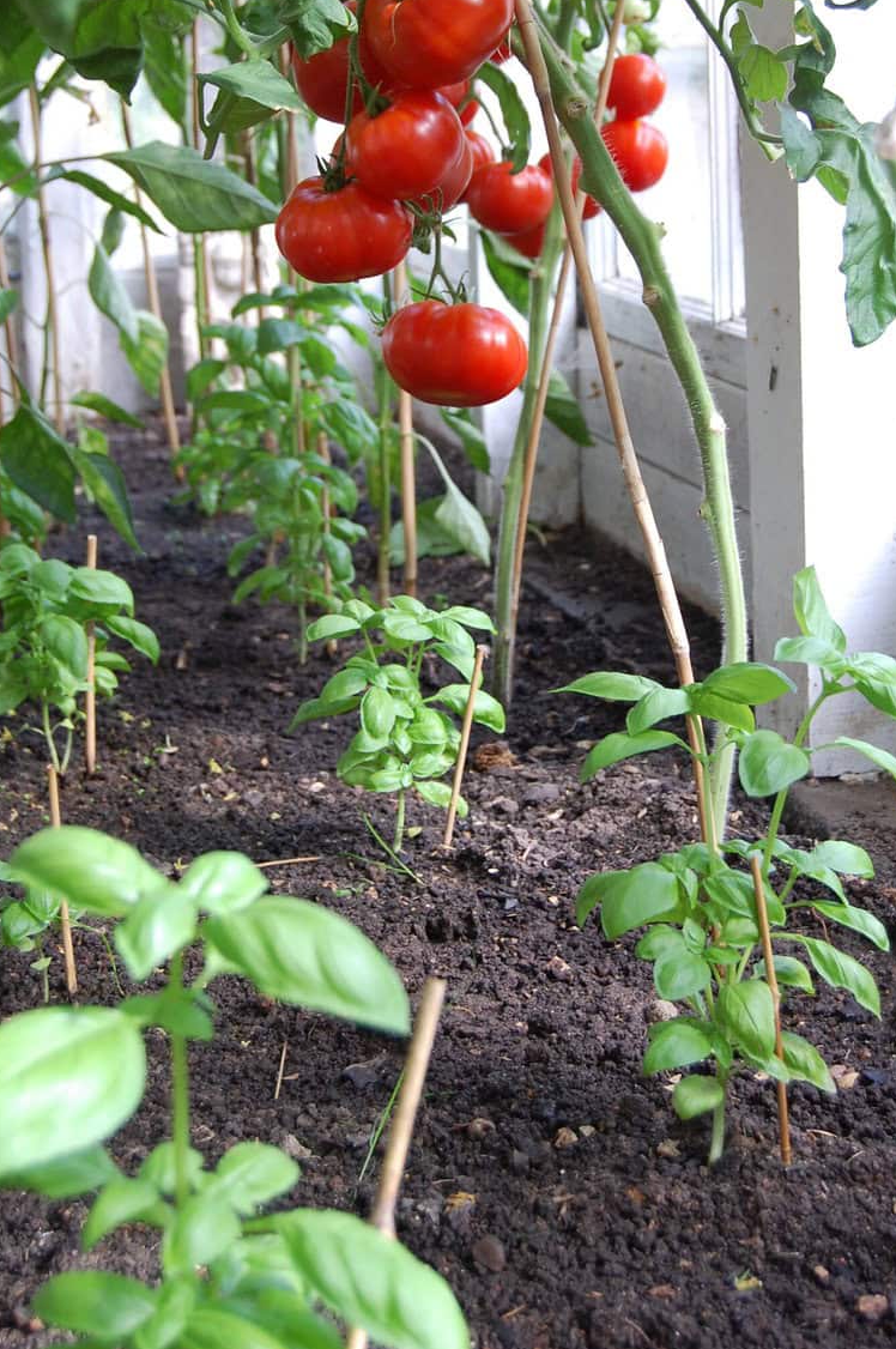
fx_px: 2494
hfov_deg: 20.4
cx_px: 484
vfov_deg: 30.1
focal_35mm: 67
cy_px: 498
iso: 400
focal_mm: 35
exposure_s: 1/50
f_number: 8
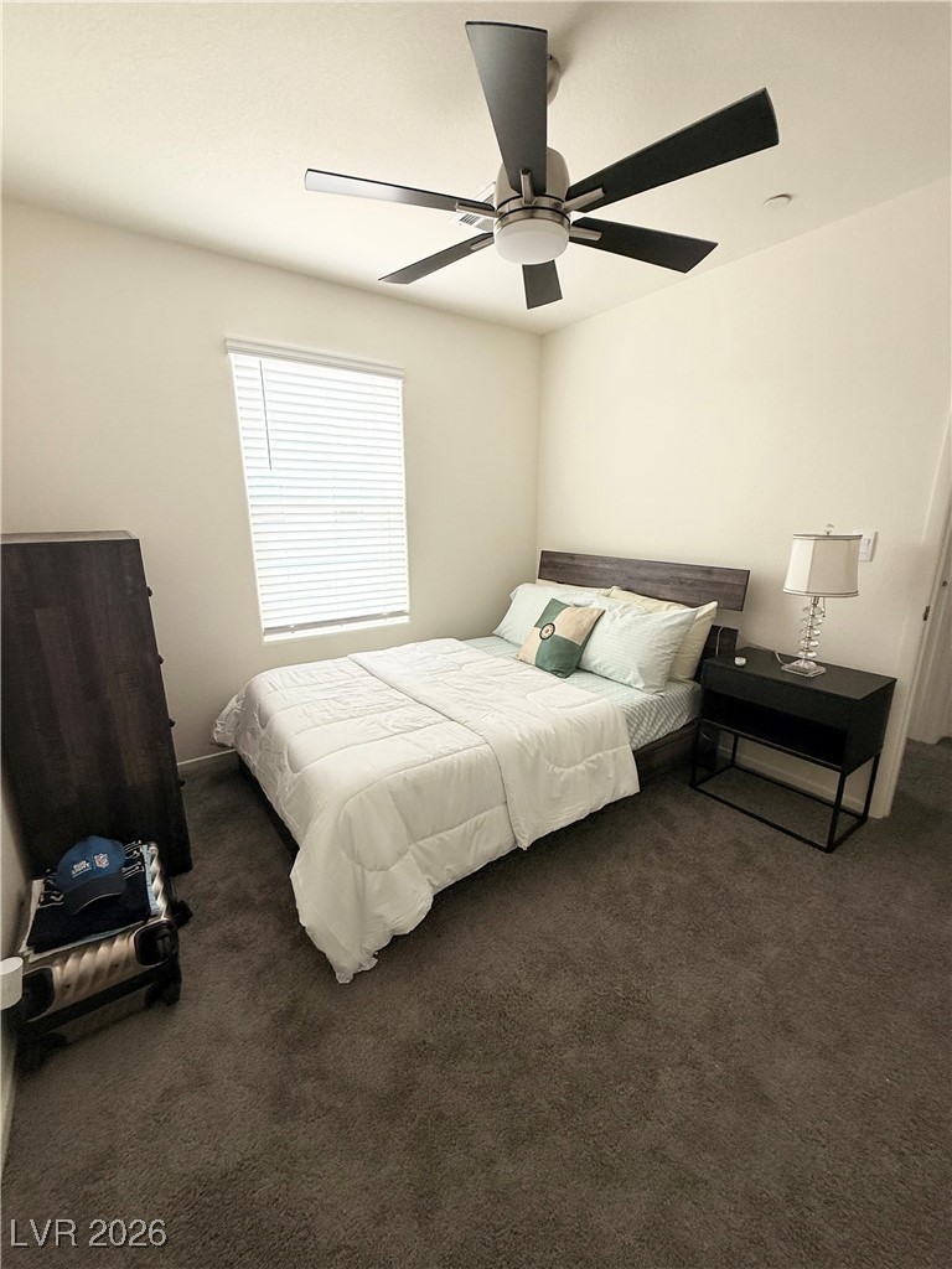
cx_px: 476
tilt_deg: -13.0
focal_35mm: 14
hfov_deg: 85.7
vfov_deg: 102.1
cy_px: 634
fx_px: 513
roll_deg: -0.1
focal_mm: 2.22
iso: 100
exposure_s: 1/99
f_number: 2.2
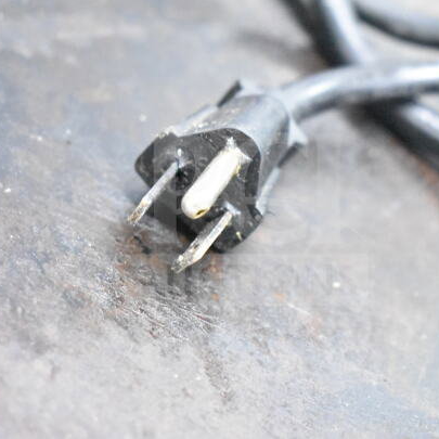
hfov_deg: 23.7
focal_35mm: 73
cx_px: 246
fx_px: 1047
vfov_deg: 23.7
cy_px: 220
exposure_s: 1/60
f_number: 4.8
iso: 22800
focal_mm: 38
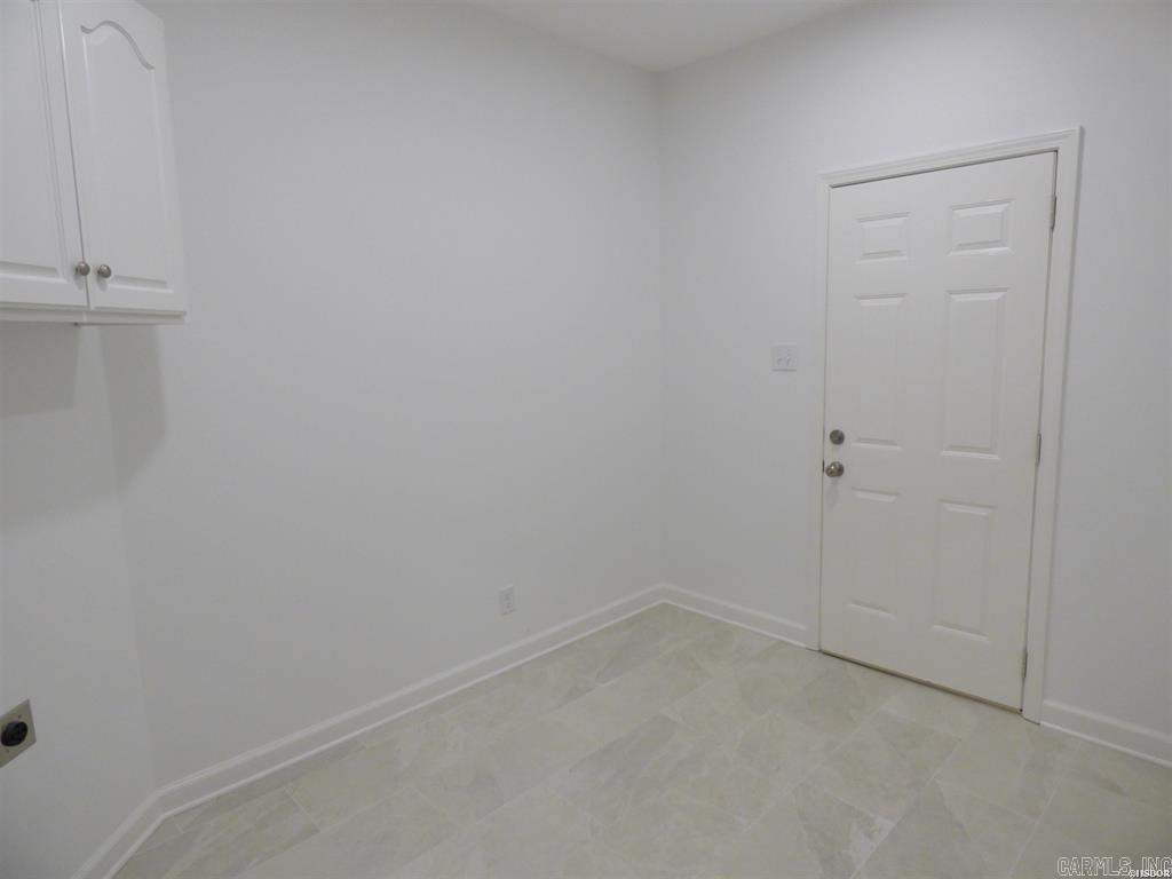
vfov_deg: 66.0
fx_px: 677
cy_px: 440
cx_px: 586
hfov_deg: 81.7
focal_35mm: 20
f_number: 2.8
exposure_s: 1/60
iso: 250
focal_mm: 3.58
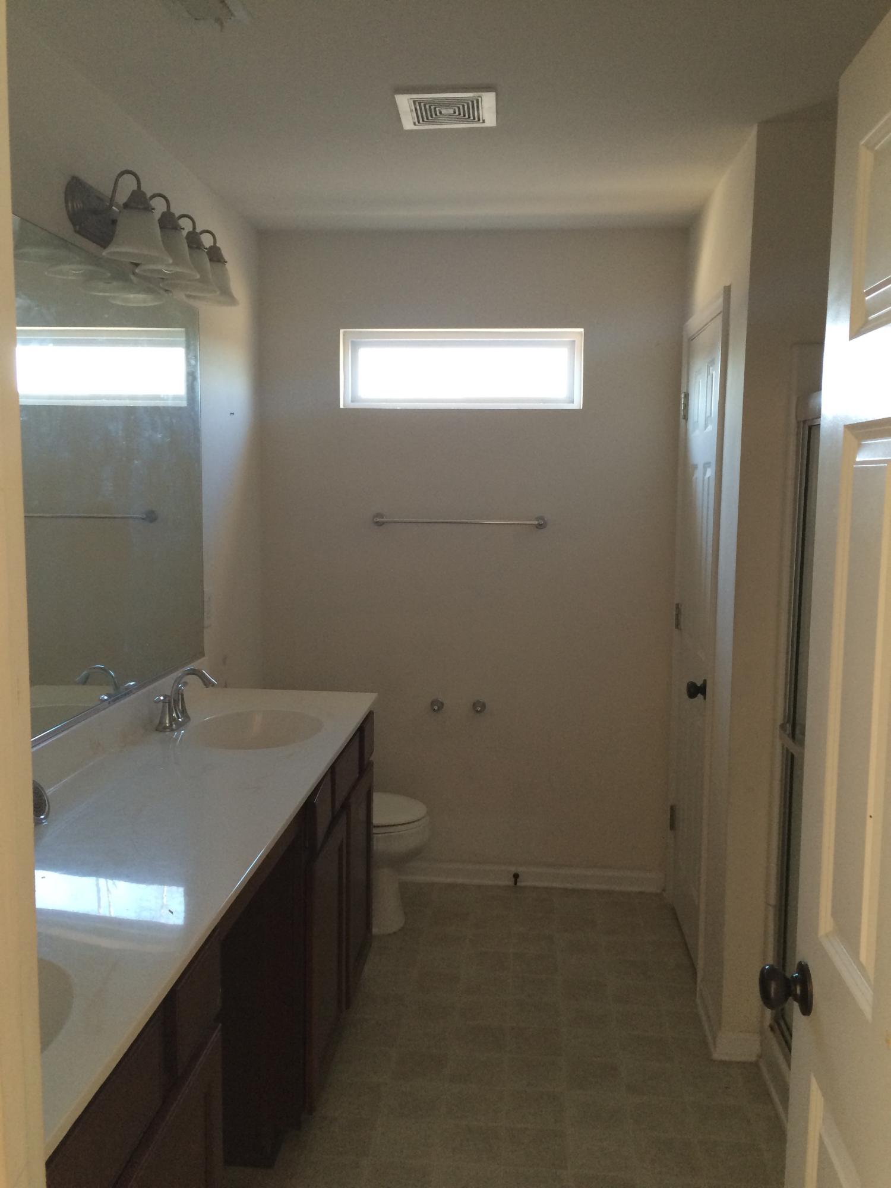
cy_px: 594
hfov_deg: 48.2
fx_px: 995
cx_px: 446
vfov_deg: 61.7
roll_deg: +1.3
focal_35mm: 29
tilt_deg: -8.2
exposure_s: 1/30
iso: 50
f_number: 2.2
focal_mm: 4.15
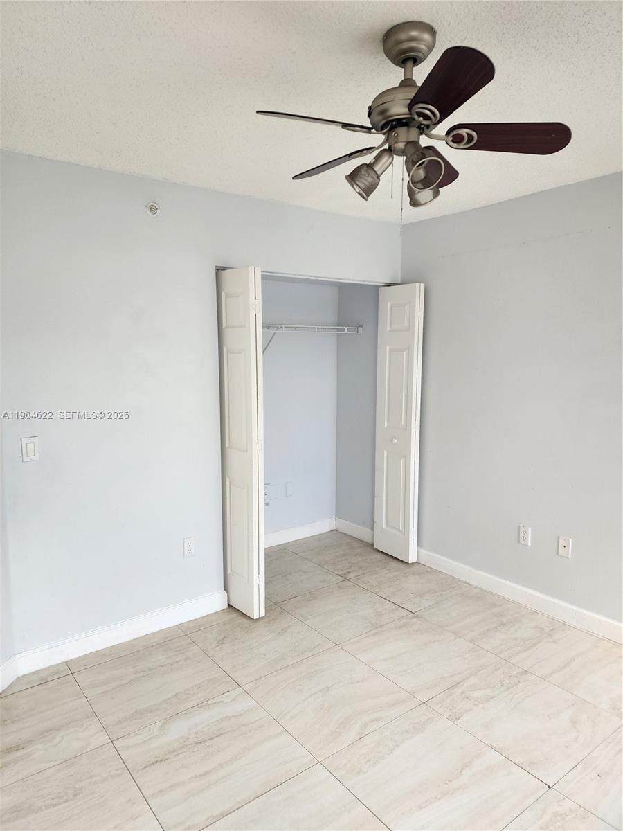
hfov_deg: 58.9
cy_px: 416
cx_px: 312
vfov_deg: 73.9
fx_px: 552
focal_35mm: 23
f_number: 1.8
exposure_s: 1/180
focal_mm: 6.4
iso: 125
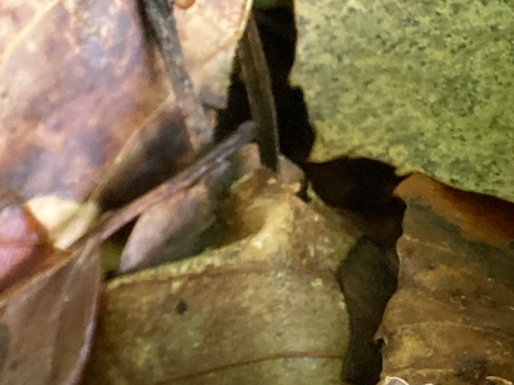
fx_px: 1648
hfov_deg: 15.1
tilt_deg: -53.5
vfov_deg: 12.2
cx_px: -441
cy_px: 703
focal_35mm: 111
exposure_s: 1/60
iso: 250
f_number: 1.8
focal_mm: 3.99
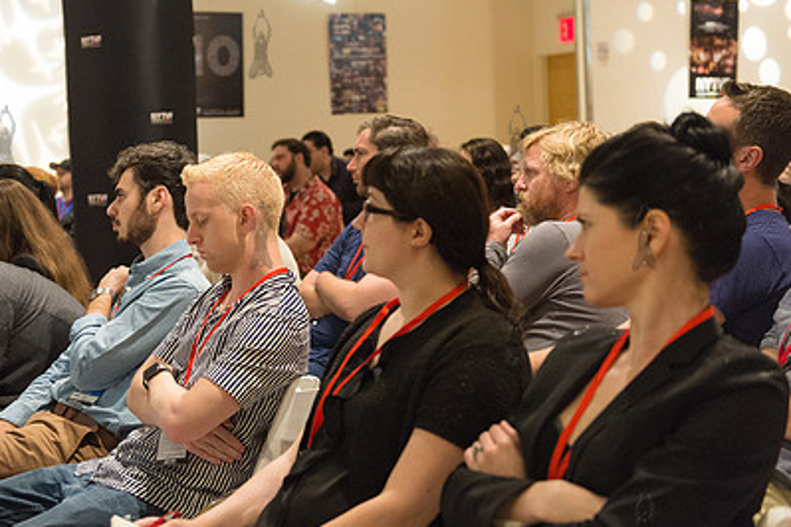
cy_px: 235
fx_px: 1406
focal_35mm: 64
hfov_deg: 31.2
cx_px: 260
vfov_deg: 21.2
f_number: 2.8
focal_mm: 44
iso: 4000
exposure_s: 1/200
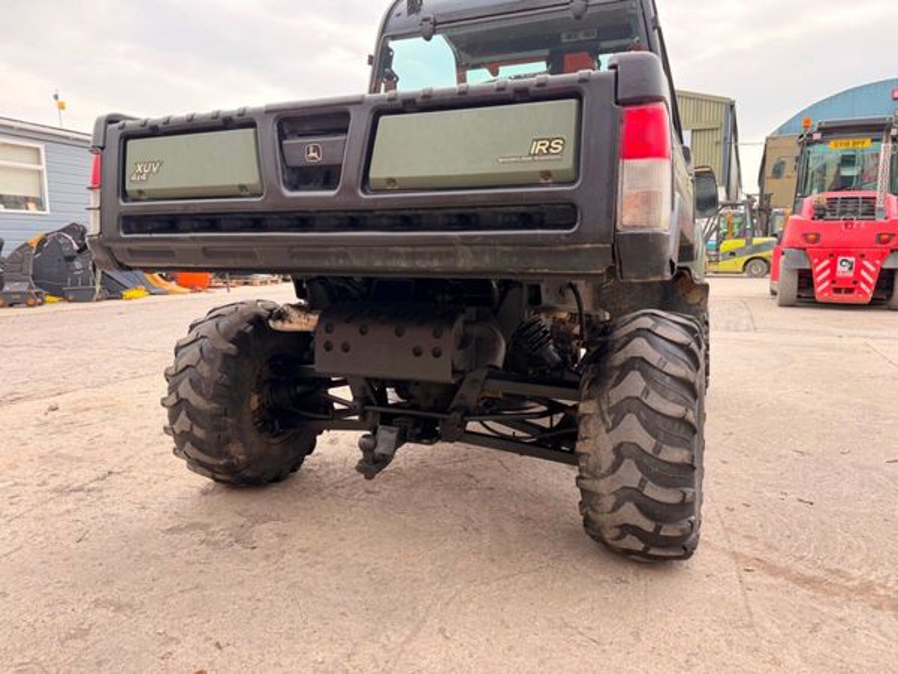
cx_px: 449
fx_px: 623
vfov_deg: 56.8
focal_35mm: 24
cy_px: 337
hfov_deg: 71.6
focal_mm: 6.76
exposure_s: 1/580
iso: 100
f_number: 1.78
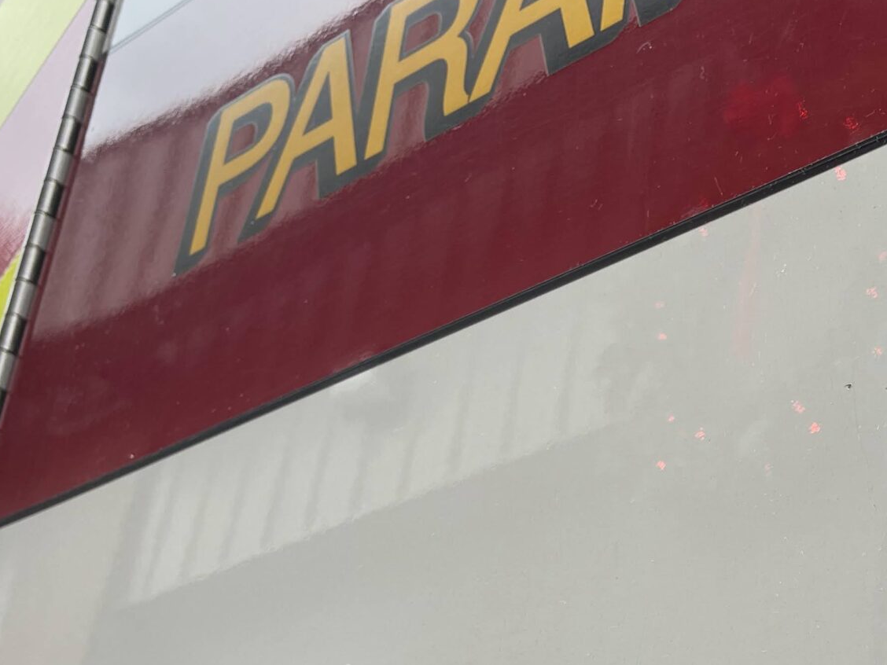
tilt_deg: +22.3
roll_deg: -0.2
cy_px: 632
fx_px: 1512
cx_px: 786
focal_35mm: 59
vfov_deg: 23.9
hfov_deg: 31.3
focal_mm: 5.1
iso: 50
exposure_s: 1/121
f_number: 1.6
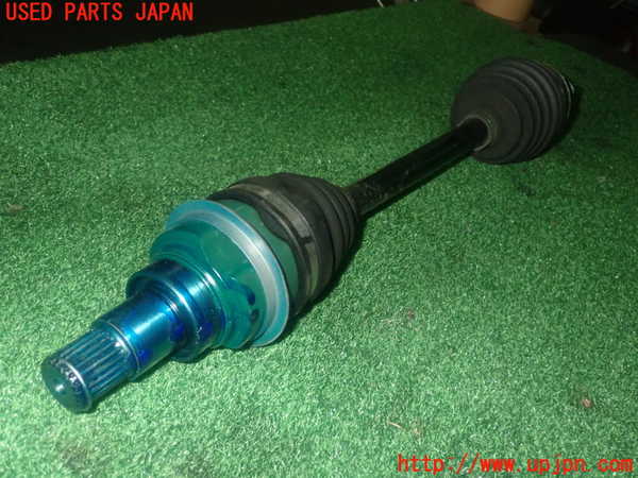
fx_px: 664
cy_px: 239
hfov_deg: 51.4
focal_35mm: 36
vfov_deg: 39.7
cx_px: 319
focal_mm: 6.37
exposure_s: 1/40
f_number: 7.1
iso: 800
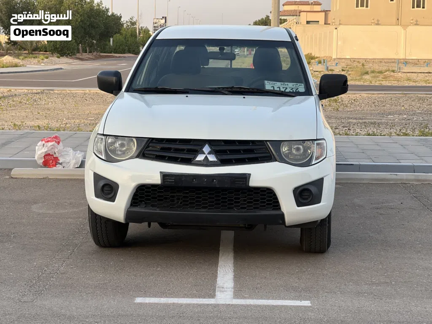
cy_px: 162
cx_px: 216
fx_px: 961
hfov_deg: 25.3
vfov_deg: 19.1
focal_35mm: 77
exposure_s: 1/121
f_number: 2.8
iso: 32
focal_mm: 9
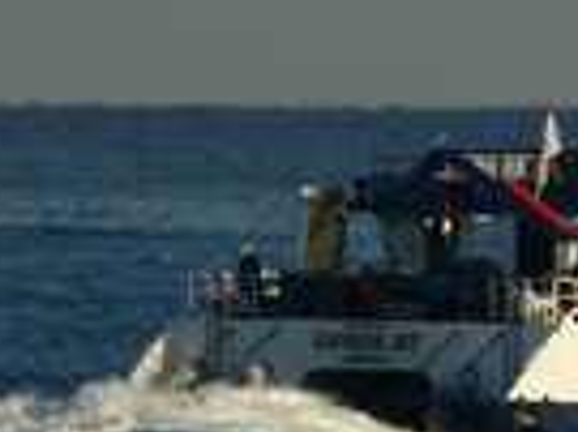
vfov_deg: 0.6
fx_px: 44776
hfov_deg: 0.7
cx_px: 1199
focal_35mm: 2684
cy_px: 98
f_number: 5.6
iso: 80
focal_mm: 101.4
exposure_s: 1/640
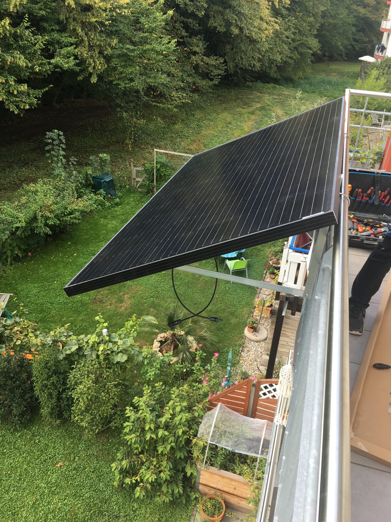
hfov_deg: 48.2
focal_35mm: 29
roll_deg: -4.3
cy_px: 261
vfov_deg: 61.7
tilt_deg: -30.2
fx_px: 437
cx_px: 196
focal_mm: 4.15
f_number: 2.2
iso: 25
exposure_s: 1/163
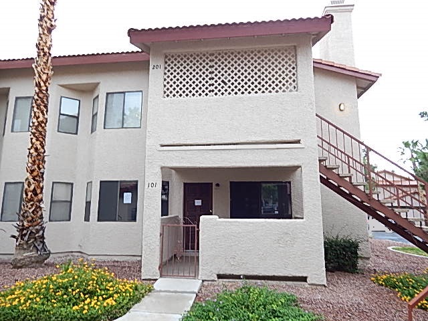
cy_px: 160
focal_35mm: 23
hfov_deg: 73.9
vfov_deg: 58.9
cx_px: 214
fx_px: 284
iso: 125
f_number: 3
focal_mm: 4
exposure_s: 1/40
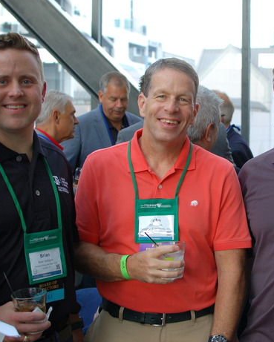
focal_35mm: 75
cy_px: 170
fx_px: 757
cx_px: 202
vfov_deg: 25.5
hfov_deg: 20.4
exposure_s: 1/125
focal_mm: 35
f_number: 4
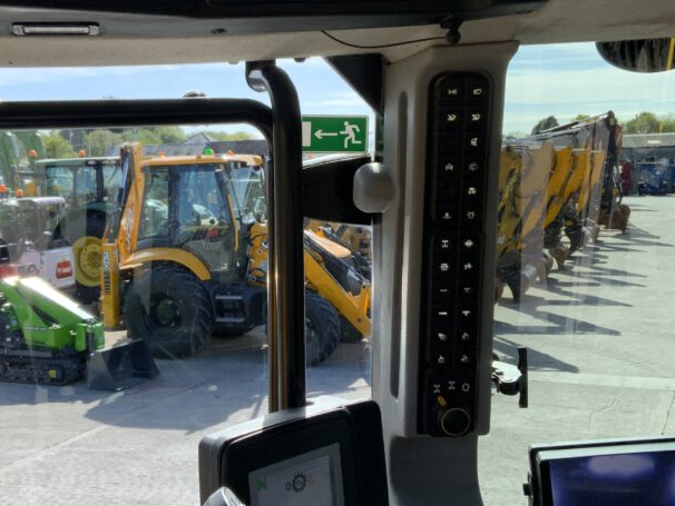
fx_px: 956
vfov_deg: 29.7
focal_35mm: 49
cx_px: 293
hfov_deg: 38.8
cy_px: 218
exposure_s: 1/469
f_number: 1.8
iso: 16
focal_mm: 3
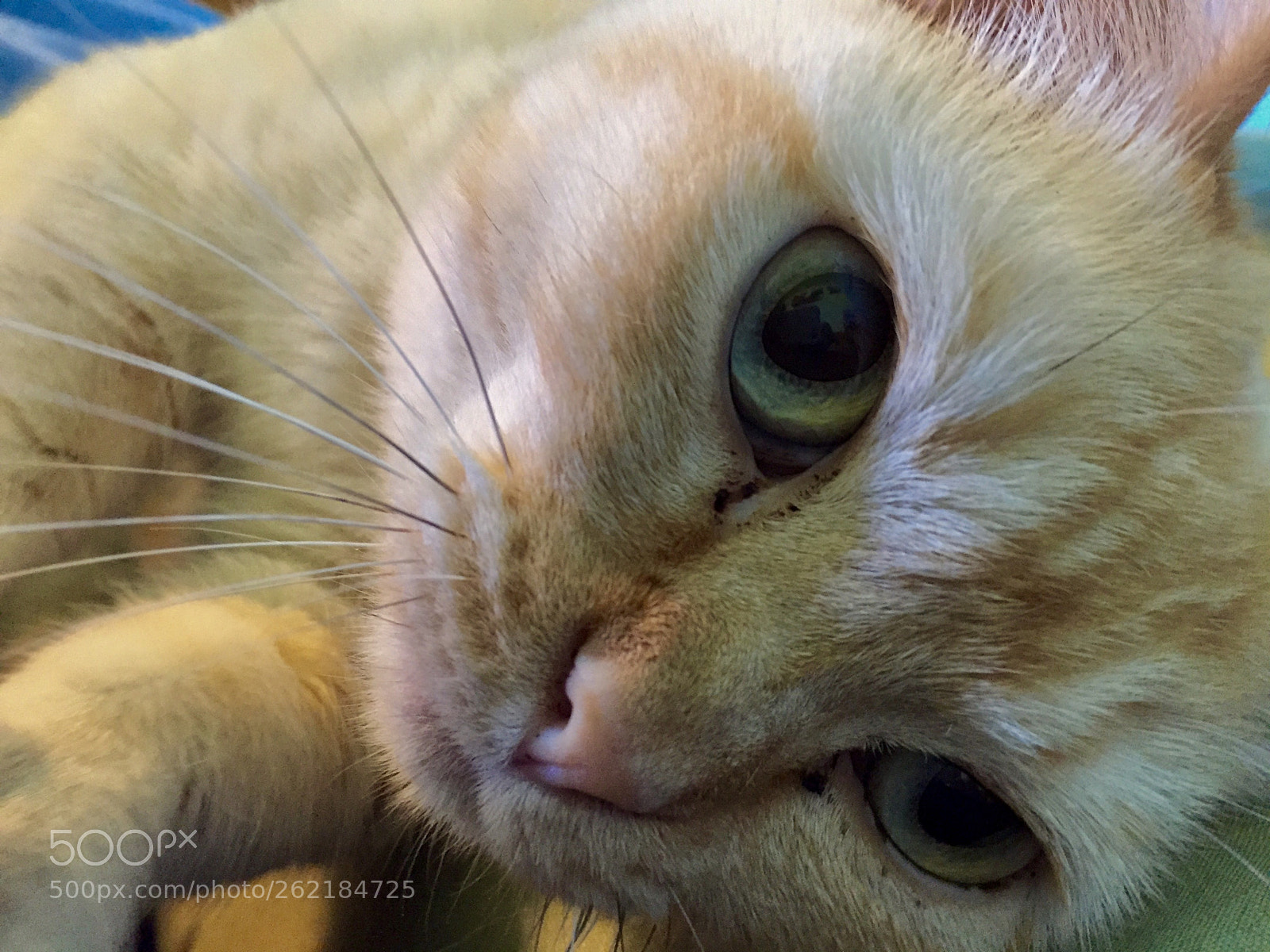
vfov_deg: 48.2
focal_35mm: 29
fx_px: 1064
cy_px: 476
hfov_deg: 61.7
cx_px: 635
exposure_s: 1/30
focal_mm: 4.15
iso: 250
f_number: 2.2
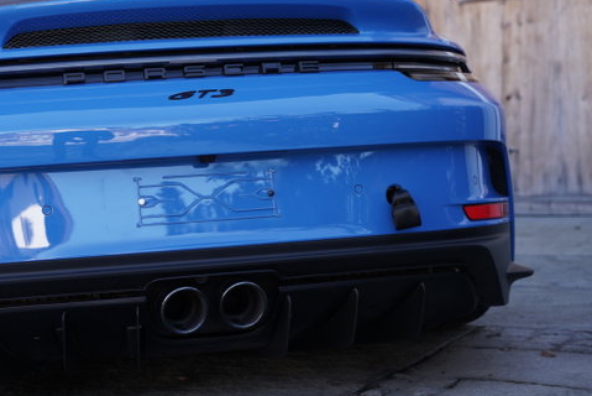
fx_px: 1151
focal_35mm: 70
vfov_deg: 19.5
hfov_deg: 28.6
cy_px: 154
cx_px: 189
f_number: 2.8
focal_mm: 43.6
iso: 320
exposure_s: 1/640
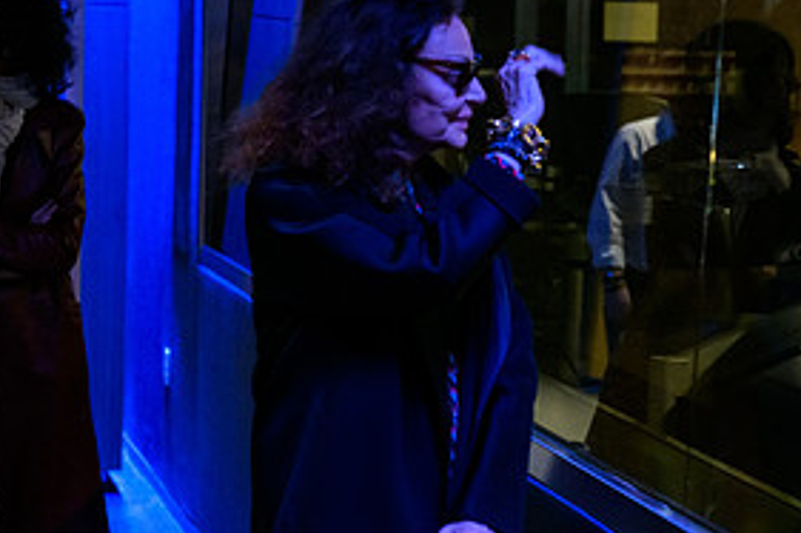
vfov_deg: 10.7
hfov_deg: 16.0
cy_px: 104
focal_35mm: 128
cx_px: 399
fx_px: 2846
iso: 1600
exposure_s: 1/125
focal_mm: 62
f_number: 3.2
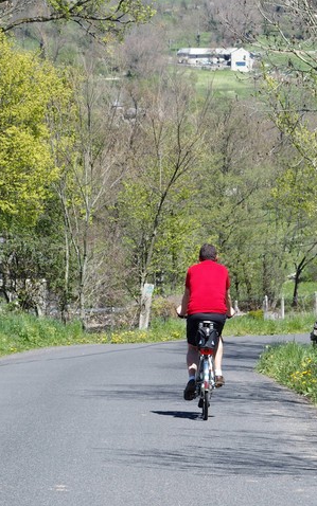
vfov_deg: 9.8
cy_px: 253
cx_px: 219
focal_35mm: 213
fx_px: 2942
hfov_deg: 6.2
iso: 100
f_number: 4
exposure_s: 1/400
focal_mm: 31.8
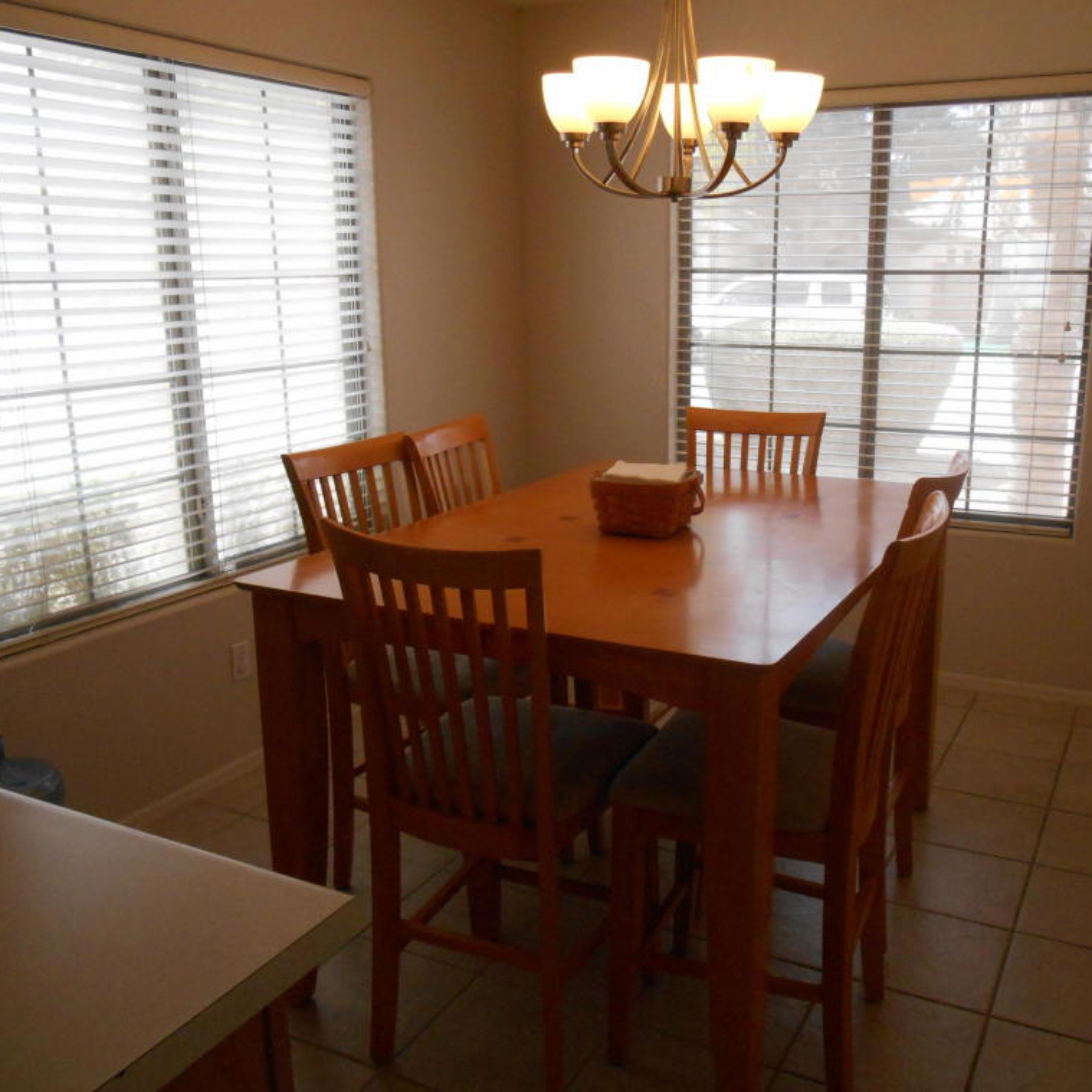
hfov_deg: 52.3
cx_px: 626
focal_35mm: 31
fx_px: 1106
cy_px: 551
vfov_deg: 52.5
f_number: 3.4
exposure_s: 1/250
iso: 450
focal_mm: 4.7
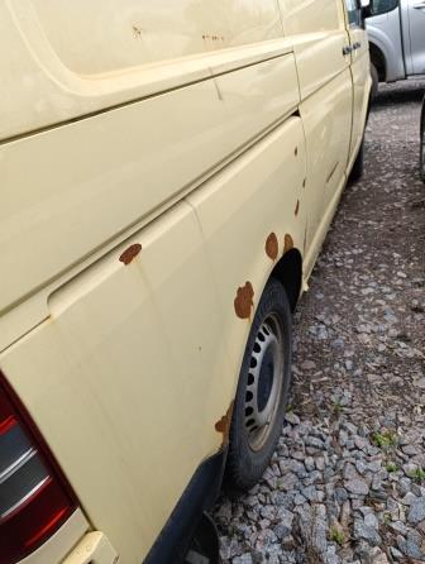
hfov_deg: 59.0
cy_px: 282
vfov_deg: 73.8
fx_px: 375
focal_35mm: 23
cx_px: 212
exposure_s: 1/124
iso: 50
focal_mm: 6.14
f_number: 1.6
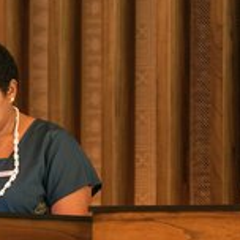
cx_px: -194
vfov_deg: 2.7
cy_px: 201
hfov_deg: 2.7
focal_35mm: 647
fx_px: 5075
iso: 800
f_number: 1.8
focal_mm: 75
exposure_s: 1/80
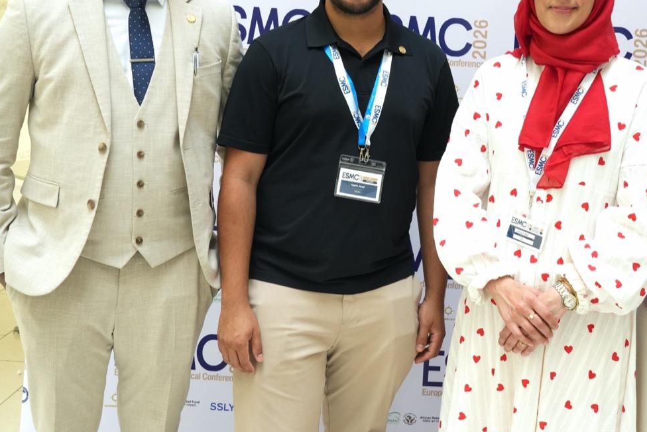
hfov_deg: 33.8
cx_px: 406
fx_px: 1060
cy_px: 153
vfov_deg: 22.9
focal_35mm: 59
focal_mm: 36
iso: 1600
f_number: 8
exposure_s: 1/160
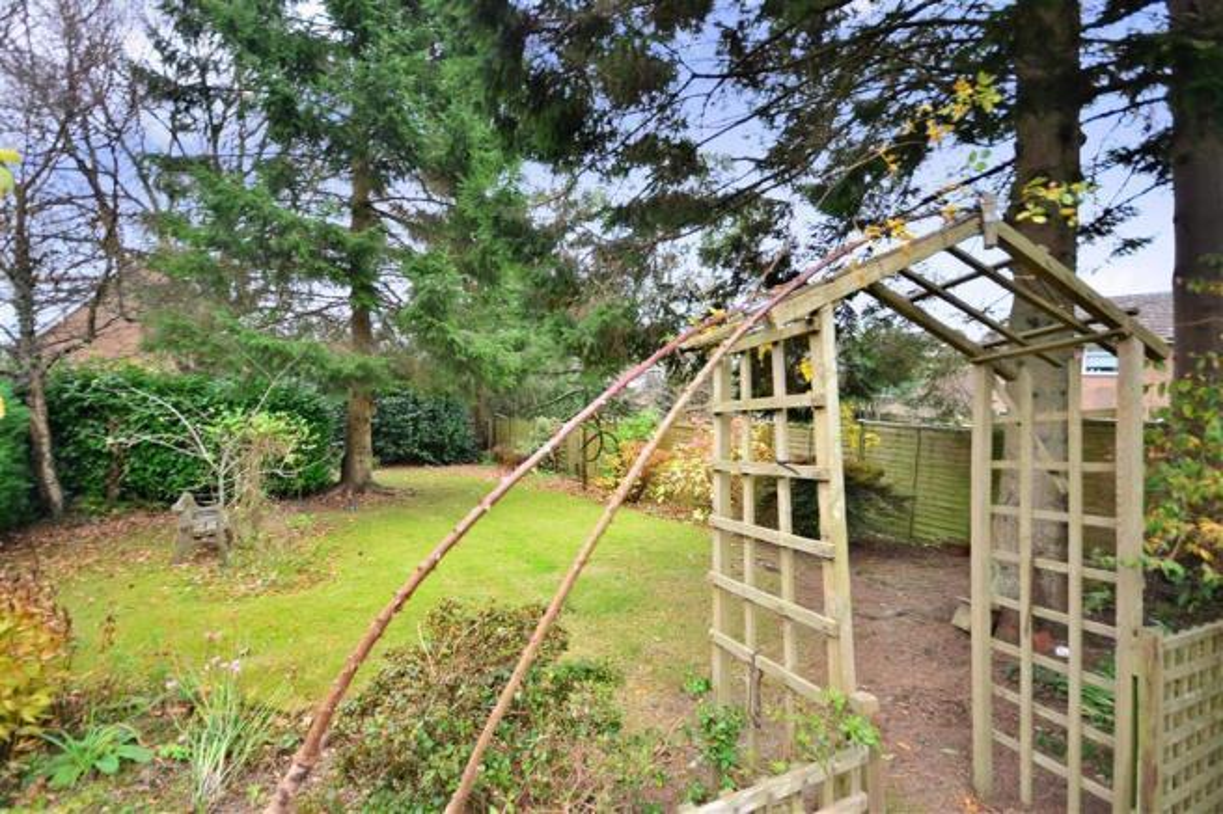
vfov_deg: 77.3
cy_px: 407
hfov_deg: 100.4
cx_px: 612
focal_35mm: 15
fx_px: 509
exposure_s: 1/13
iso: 200
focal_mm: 10
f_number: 4
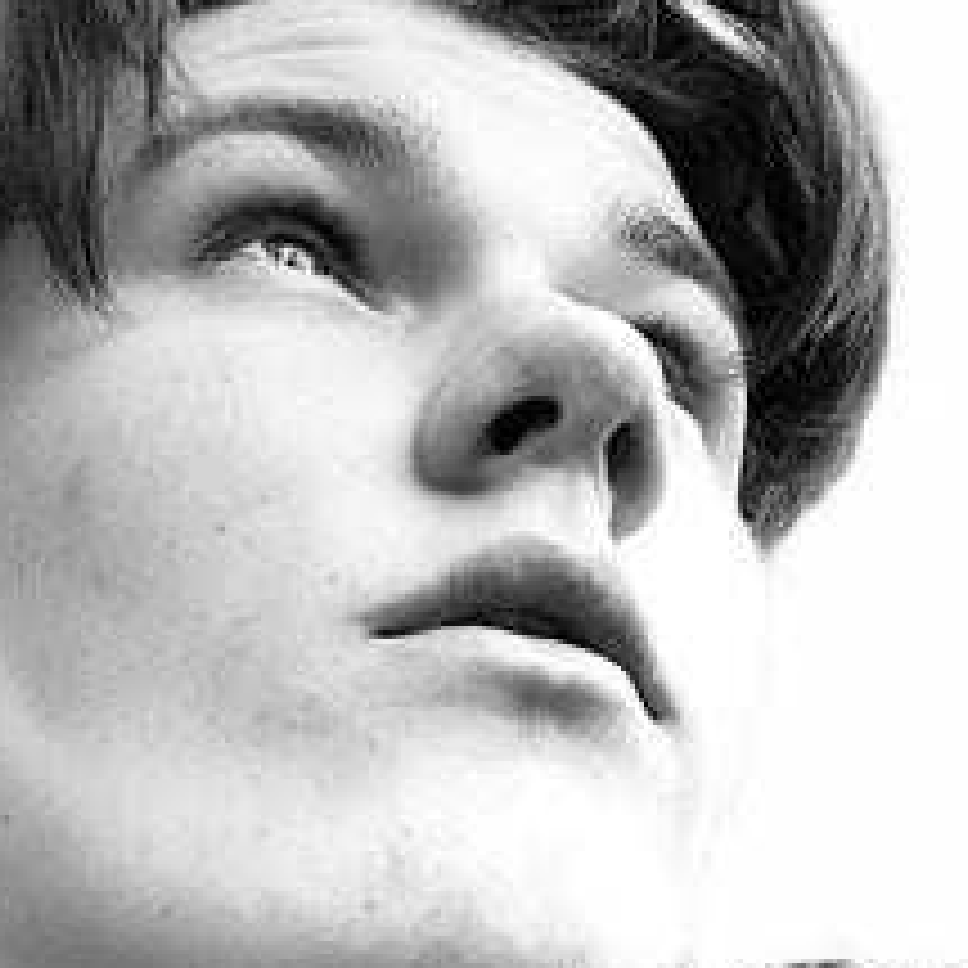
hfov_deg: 21.8
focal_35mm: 79
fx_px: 2499
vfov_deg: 21.9
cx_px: 266
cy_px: 509
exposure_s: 1/87
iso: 64
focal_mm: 2.87
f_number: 2.2
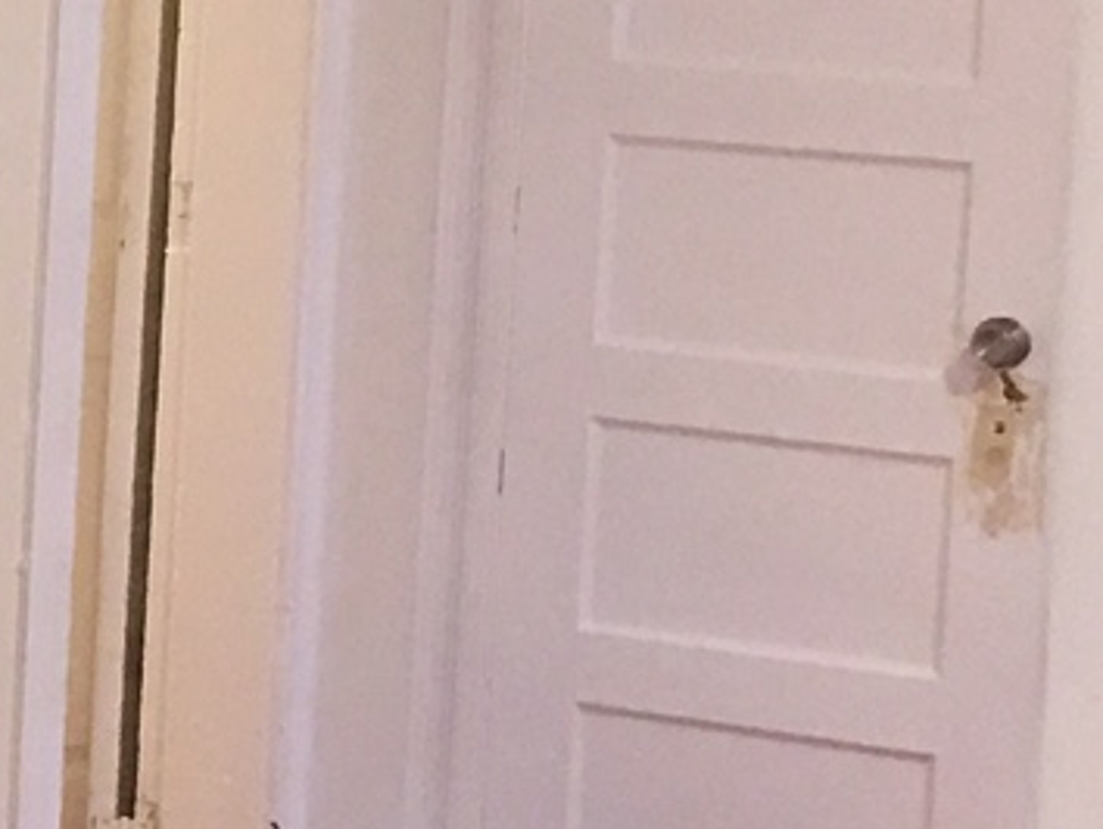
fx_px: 5261
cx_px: -1642
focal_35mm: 165
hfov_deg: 10.2
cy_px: -37
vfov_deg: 8.9
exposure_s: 1/15
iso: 50
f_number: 2.2
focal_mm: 4.15
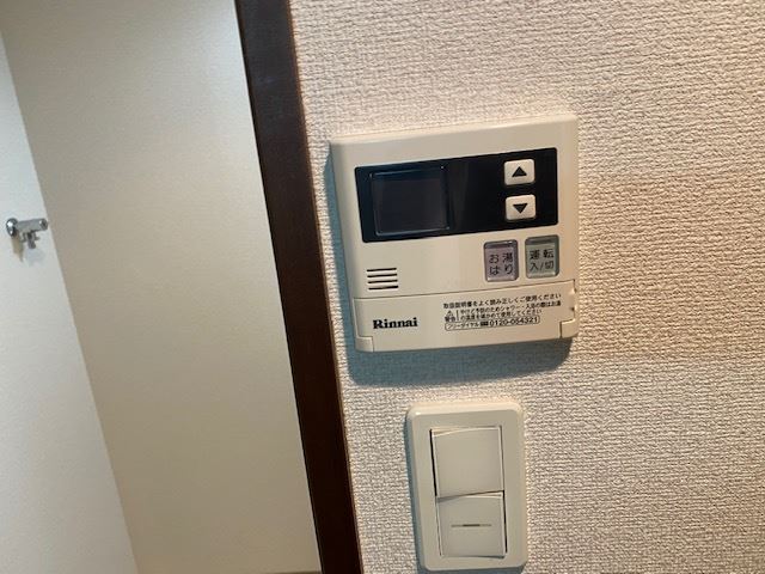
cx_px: 382
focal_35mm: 26
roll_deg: +6.5
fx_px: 575
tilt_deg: -17.1
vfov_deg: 53.1
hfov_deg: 67.3
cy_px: 287
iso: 100
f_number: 1.8
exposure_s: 1/50
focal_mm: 4.25
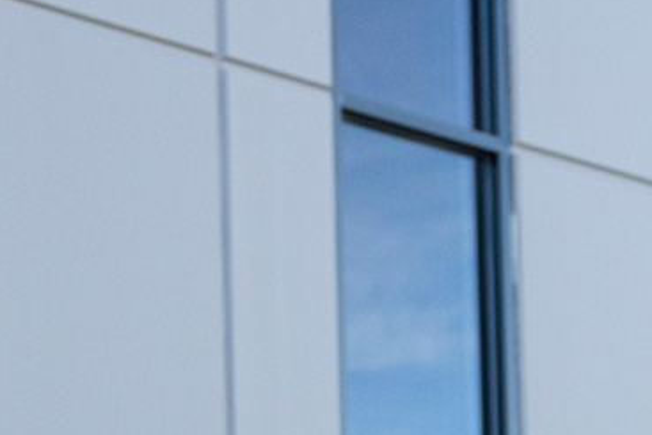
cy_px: 911
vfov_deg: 8.3
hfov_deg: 11.3
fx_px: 2844
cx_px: -805
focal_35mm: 157
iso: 320
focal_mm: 32
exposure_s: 1/160
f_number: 4
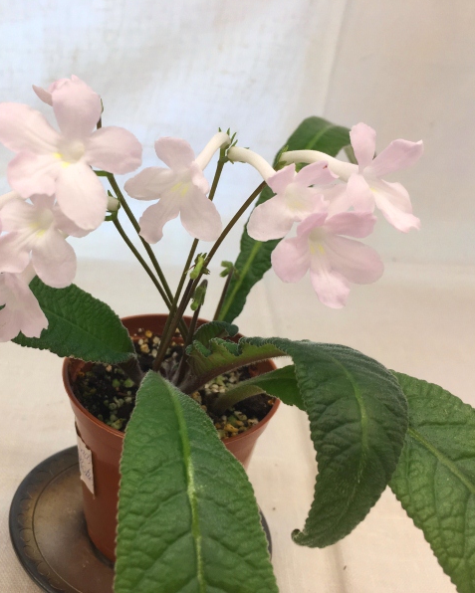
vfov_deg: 47.9
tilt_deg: -24.1
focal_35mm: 38
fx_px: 668
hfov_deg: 38.7
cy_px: 296
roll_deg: -6.7
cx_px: 156
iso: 32
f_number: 2.2
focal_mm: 4.15
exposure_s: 1/100
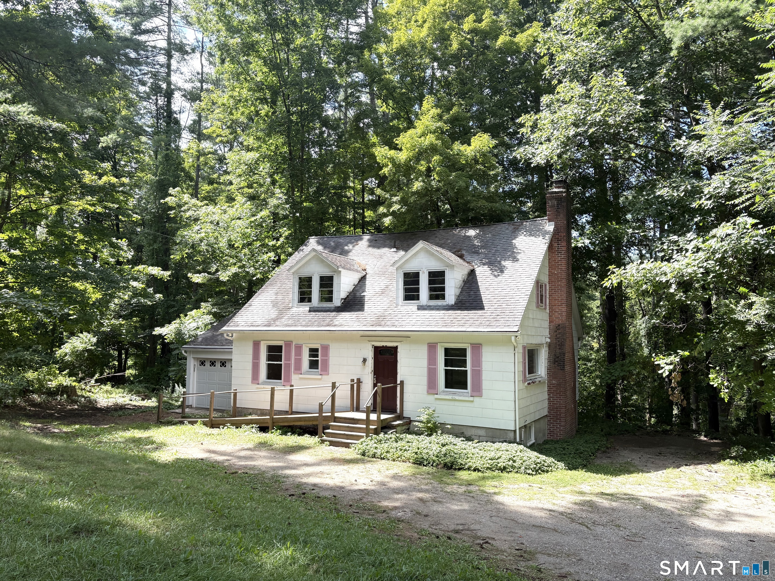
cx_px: 388
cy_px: 290
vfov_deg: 53.1
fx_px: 582
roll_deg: -0.1
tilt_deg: +5.0
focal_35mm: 26
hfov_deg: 67.3
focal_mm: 5.96
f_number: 1.6
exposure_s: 1/667
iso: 50
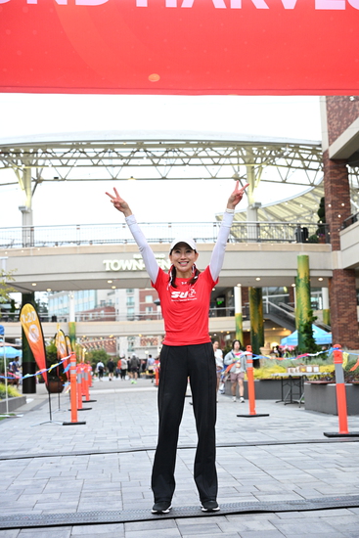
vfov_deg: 38.2
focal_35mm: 52
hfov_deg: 26.0
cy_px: 269
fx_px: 777
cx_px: 180
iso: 3200
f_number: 4
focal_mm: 52
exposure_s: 1/400
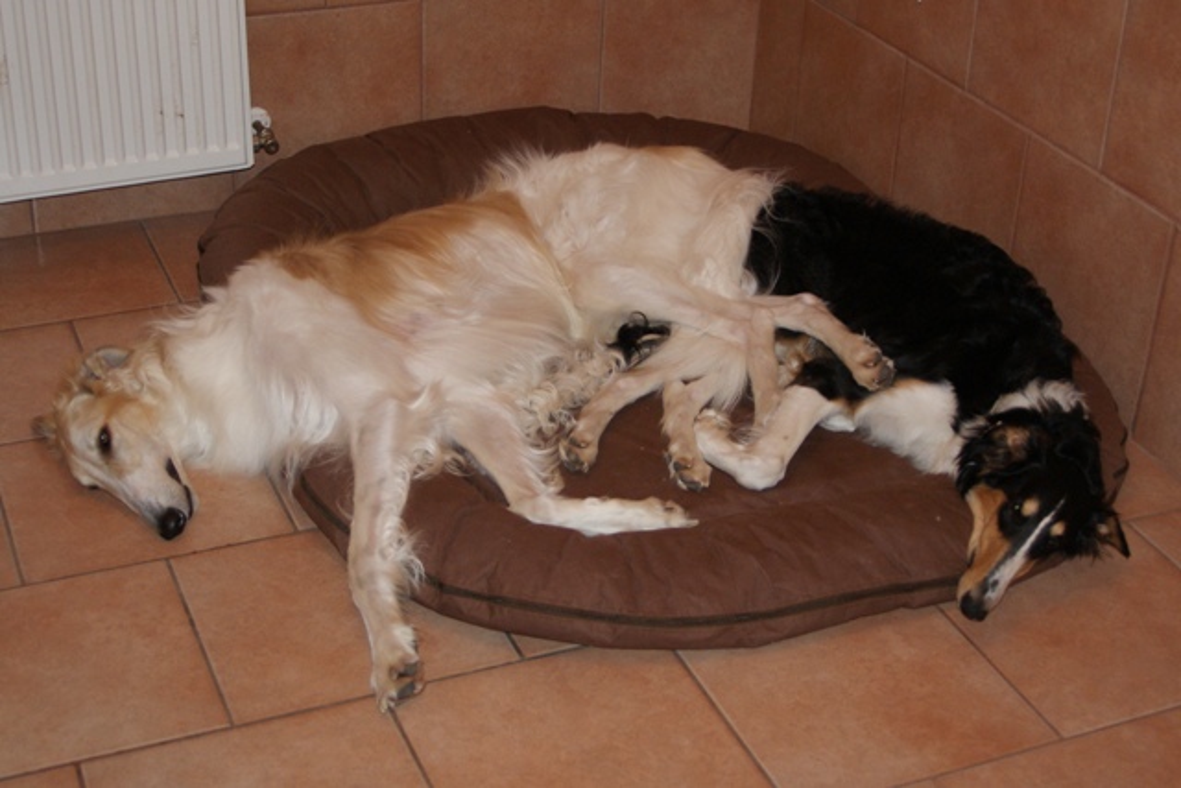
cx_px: 590
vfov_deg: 29.9
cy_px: 394
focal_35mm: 45
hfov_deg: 43.6
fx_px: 1476
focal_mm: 30
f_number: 4.5
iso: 400
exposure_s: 1/60
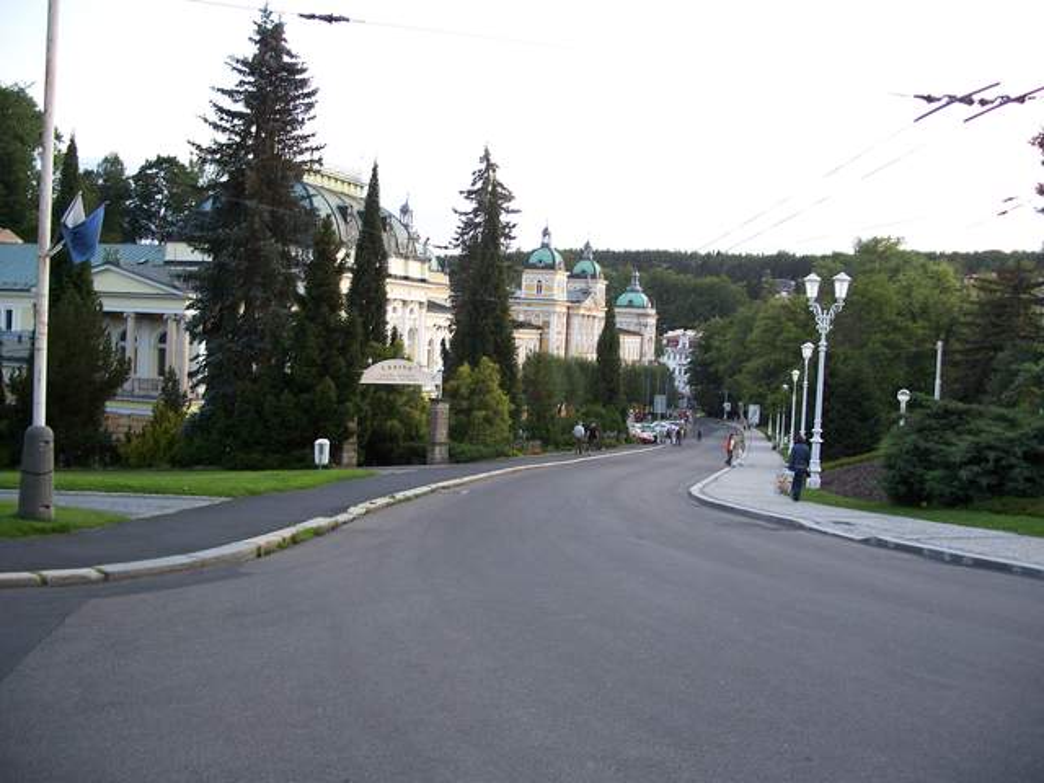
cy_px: 392
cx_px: 522
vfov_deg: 38.7
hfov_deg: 50.1
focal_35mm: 37
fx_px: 1116
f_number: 2.8
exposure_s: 1/30
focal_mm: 7.8
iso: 80
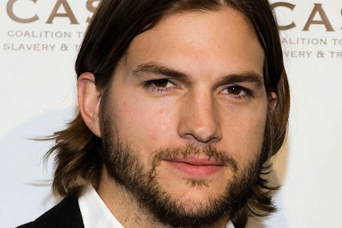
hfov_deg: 28.8
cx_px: 171
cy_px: 114
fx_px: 665
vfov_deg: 19.5
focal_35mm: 70
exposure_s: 1/160
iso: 640
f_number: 9
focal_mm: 70
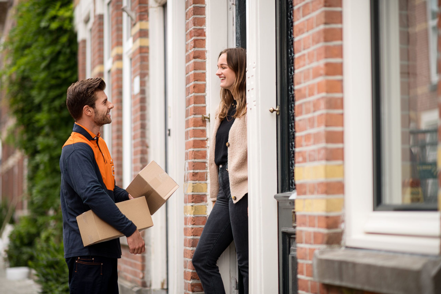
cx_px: 220
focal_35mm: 85
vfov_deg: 16.1
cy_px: 147
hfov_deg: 23.9
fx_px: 1041
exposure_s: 1/640
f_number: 1.8
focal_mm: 85
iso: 40
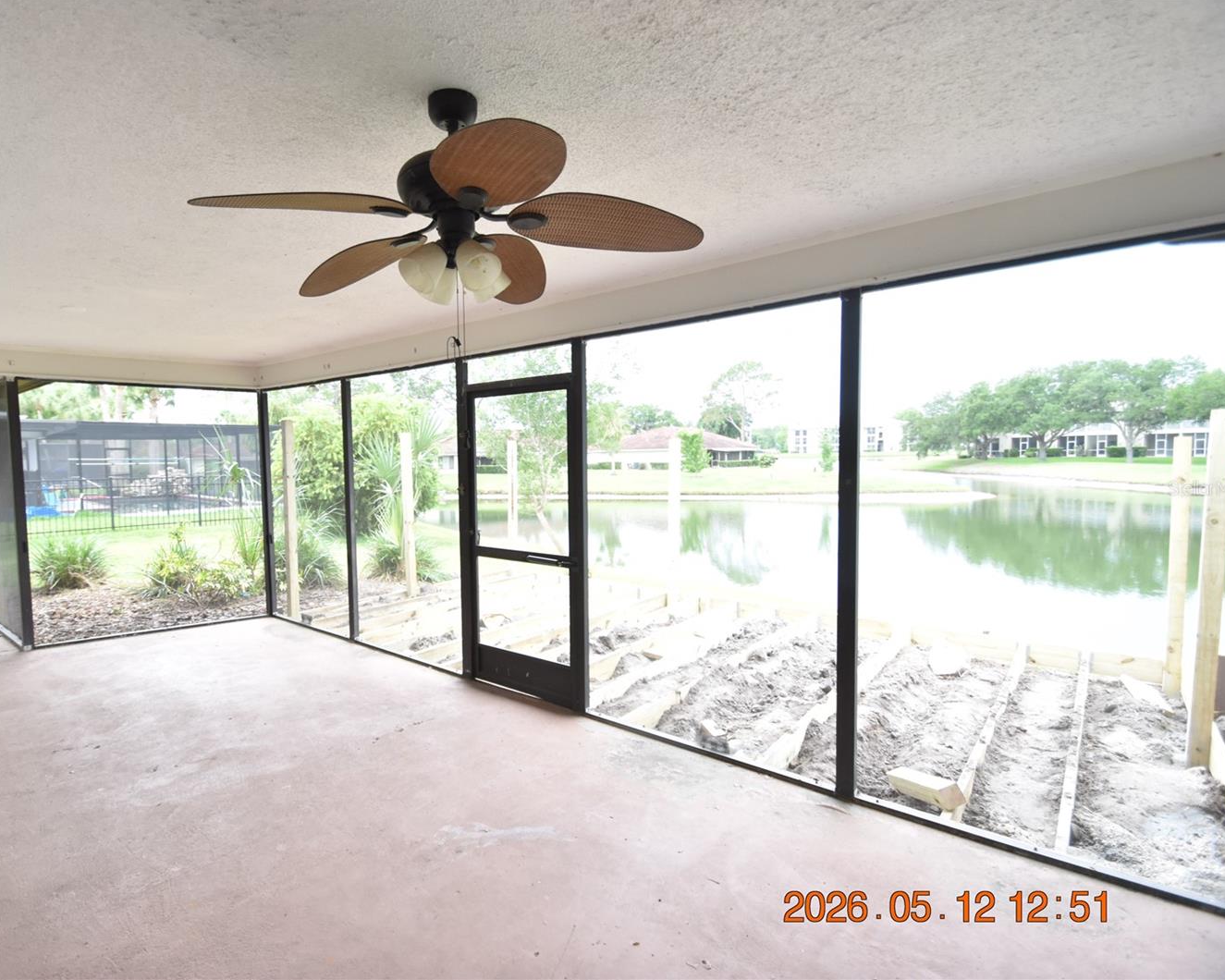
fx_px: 616
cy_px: 488
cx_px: 511
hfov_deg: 88.9
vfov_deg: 77.0
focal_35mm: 17
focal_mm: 10
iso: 800
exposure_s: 1/180
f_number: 3.5
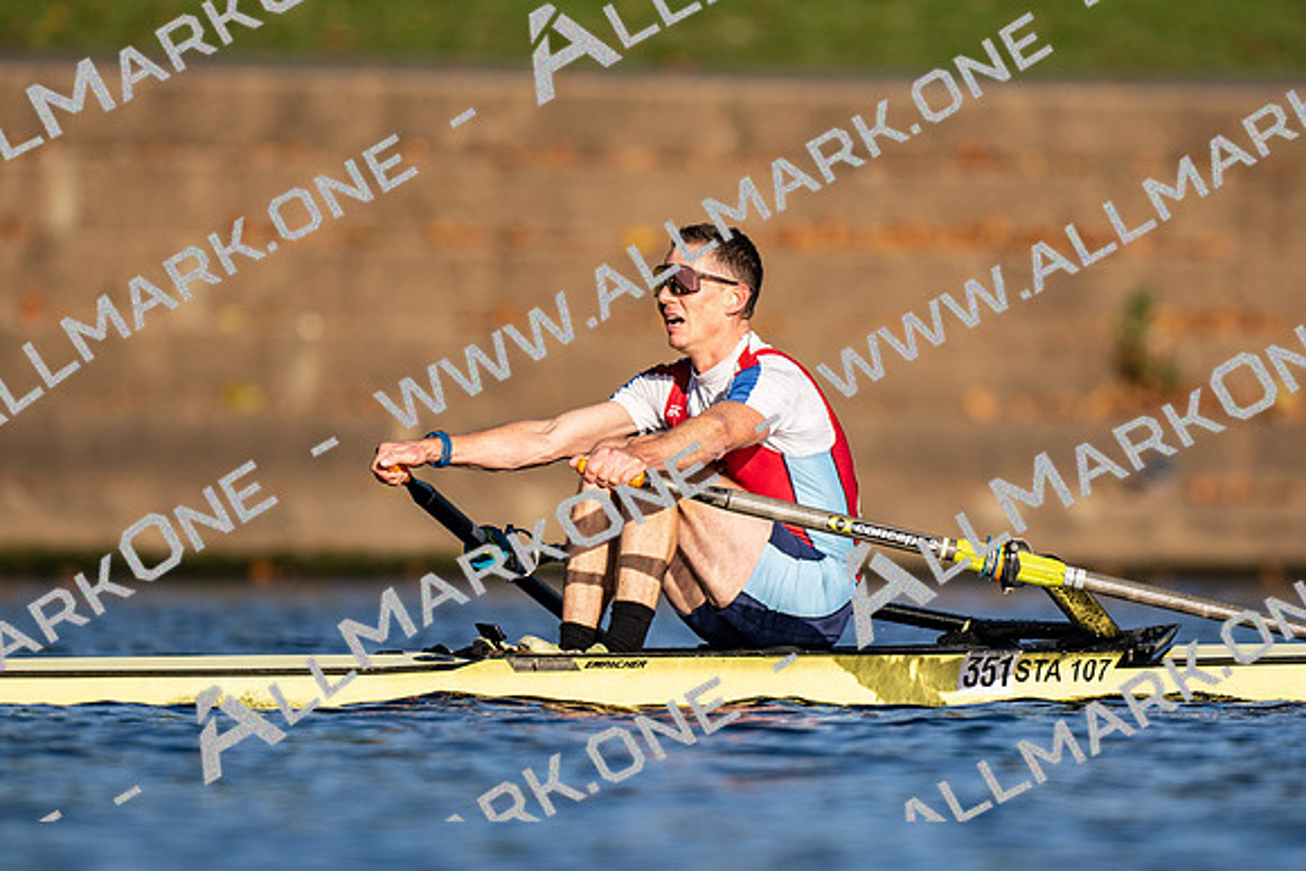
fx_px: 32673
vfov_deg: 1.5
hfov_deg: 2.3
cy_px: 436
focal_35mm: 900
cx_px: 653
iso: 110
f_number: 4
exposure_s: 1/2500
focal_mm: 600
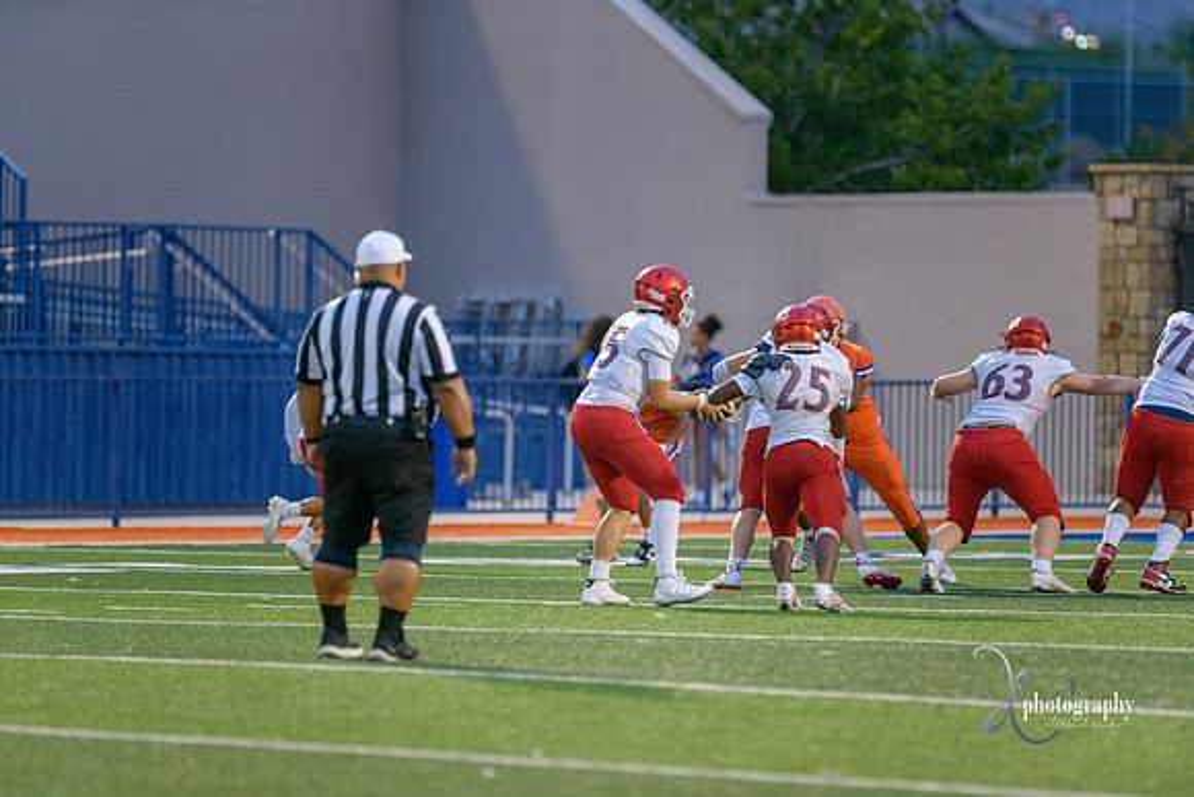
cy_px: 398
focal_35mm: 300
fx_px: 9952
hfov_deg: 6.9
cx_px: 597
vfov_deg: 4.6
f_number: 2.8
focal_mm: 300
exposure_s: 1/800
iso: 2200
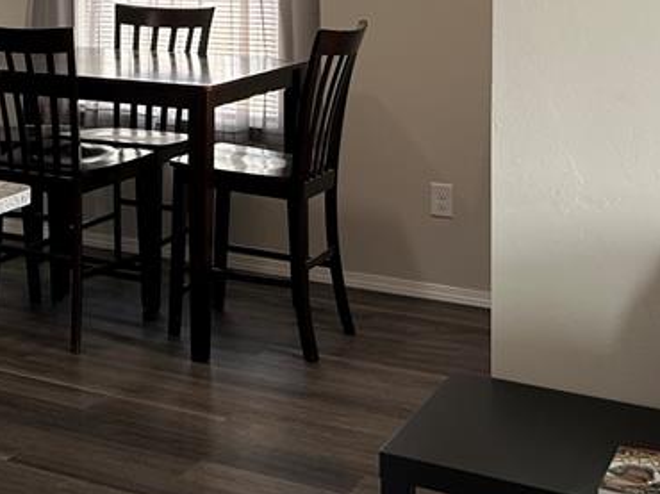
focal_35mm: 72
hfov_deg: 24.3
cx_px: -150
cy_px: -59
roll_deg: +0.7
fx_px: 1372
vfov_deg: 19.5
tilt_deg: -1.9
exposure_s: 1/60
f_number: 1.5
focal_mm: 5.7
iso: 80
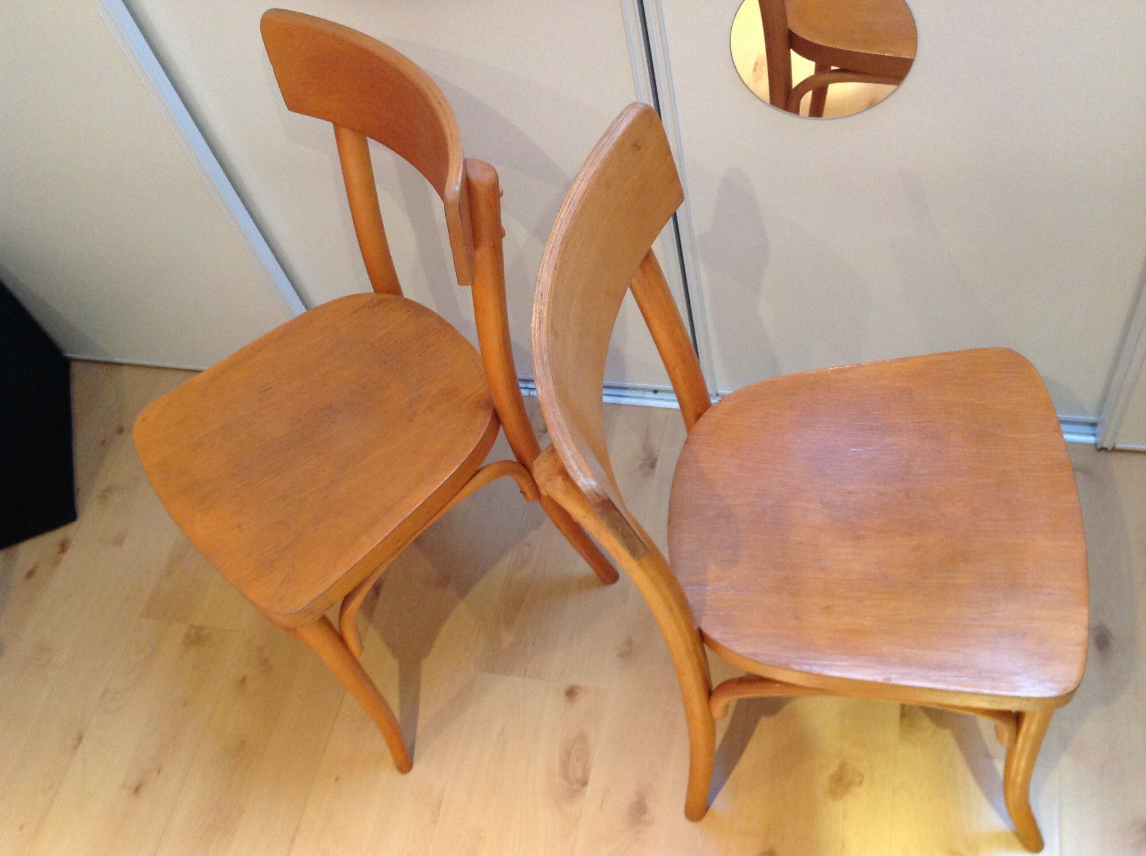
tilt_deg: -53.3
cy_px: 428
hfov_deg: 52.7
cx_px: 573
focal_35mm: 35
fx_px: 1157
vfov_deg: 40.6
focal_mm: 4.28
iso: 250
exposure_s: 1/15
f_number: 2.4
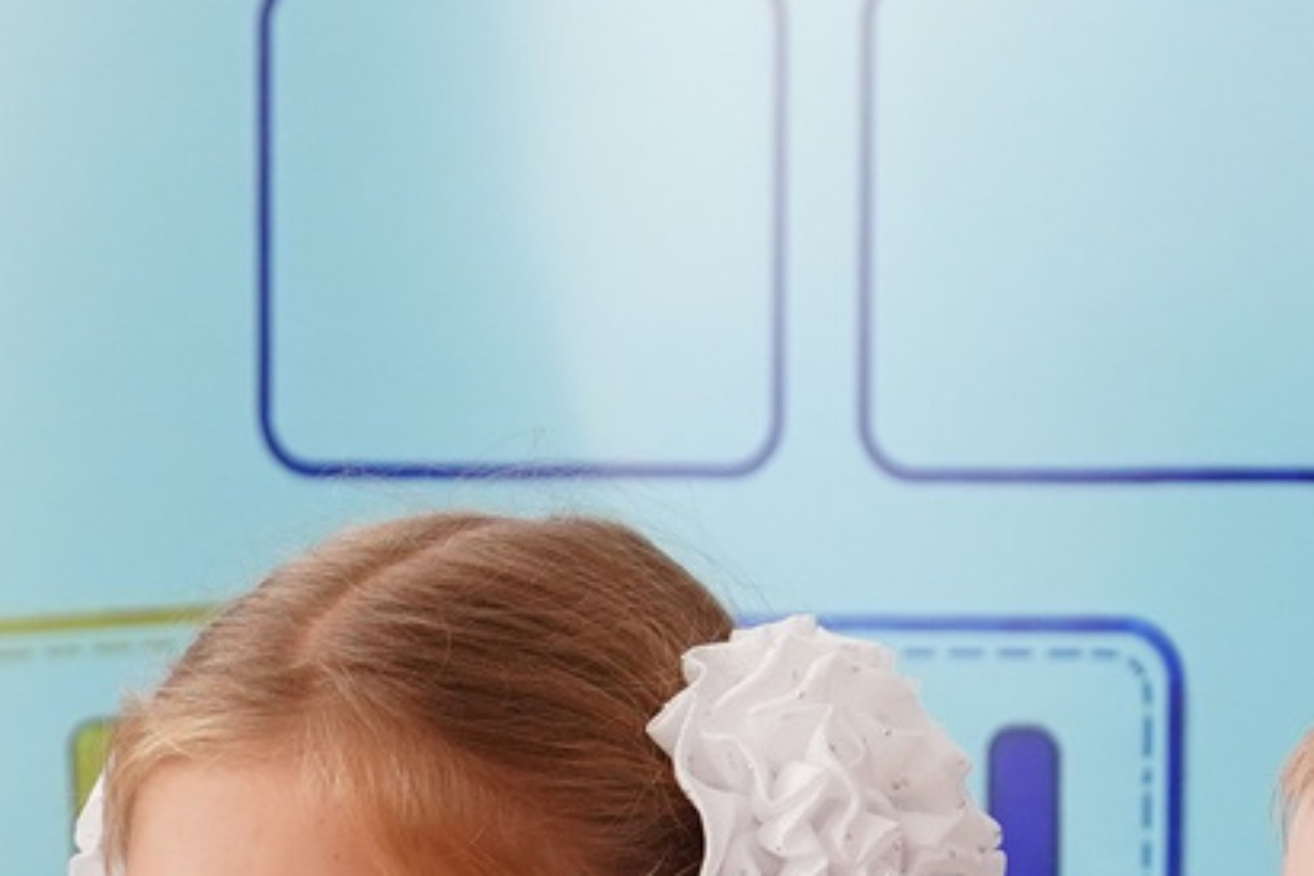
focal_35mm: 361
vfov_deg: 3.7
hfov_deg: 5.7
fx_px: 13175
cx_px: 61
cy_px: 2160
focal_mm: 58
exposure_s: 1/320
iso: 640
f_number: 3.5
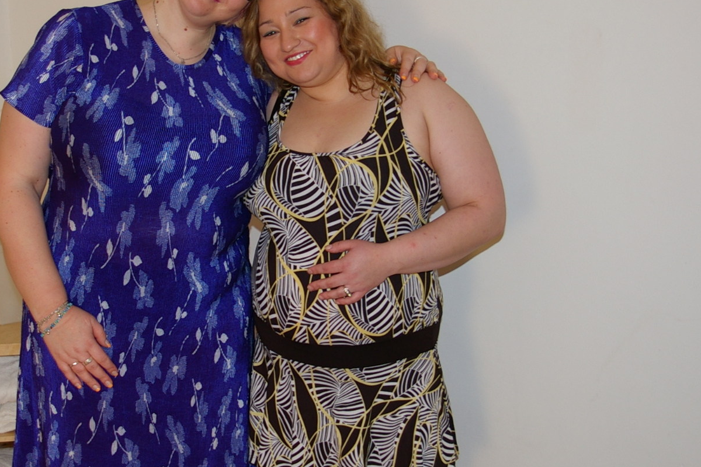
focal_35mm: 63
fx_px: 1227
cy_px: 248
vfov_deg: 21.6
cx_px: 251
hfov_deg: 31.7
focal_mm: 21
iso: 200
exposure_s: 1/30
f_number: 4
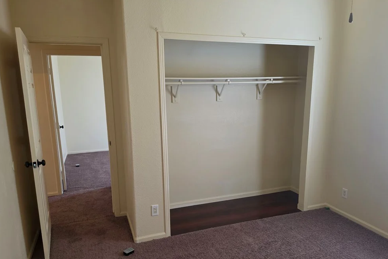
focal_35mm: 25
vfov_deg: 51.2
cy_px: 142
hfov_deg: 71.5
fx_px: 269
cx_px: 198
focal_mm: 6.5
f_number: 1.4
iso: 200
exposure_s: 1/120
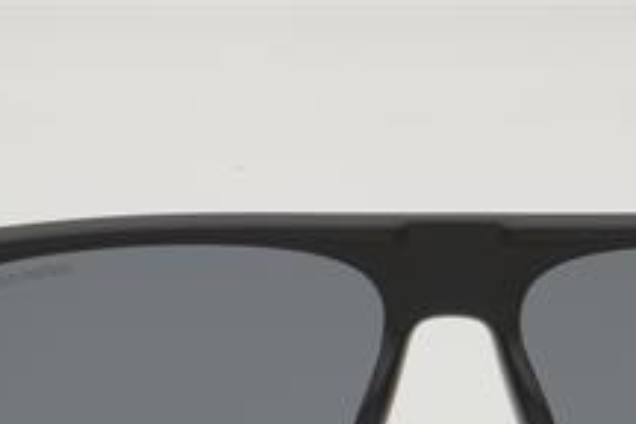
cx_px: 456
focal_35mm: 139
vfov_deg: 9.8
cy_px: 389
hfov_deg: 14.7
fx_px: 2455
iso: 100
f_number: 32
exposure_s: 1/3
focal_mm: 50
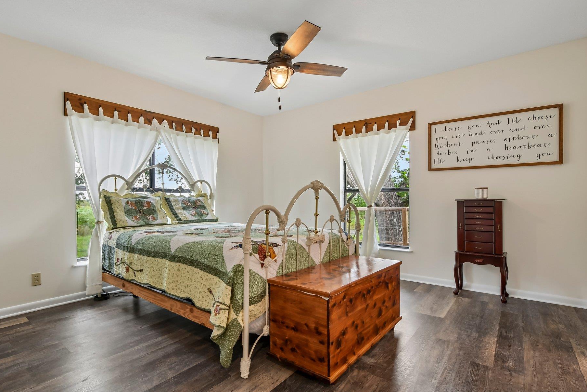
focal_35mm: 17
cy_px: 183
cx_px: 258
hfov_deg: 92.8
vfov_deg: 70.4
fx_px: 277
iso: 400
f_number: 8
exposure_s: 1/25
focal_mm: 10
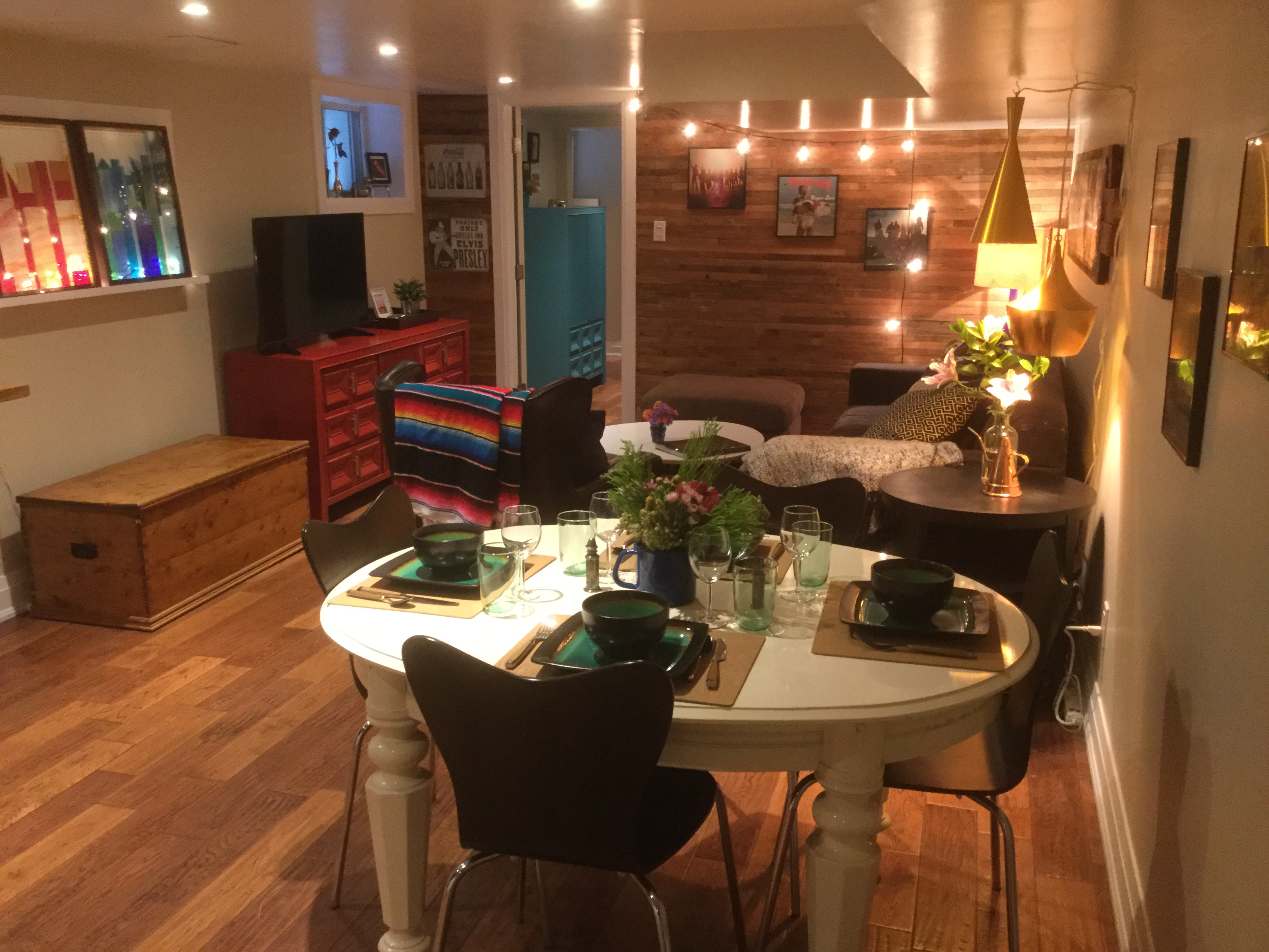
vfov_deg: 45.4
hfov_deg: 58.4
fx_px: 1136
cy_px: 476
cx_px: 634
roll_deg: +0.9
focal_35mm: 31
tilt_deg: -14.8
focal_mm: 3.3
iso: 200
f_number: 2.4
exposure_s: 1/17
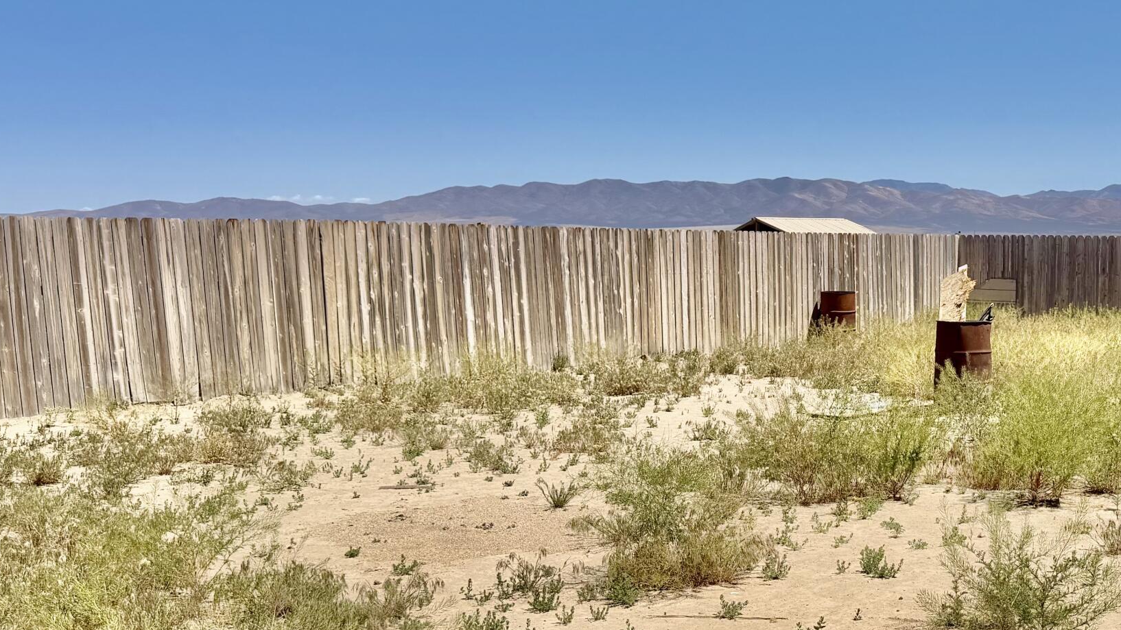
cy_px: 332
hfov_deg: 41.5
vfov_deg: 24.9
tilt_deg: -4.5
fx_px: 1427
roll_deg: +0.4
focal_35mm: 48
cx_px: 854
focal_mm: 6.76
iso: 80
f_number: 1.78
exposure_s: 1/7353
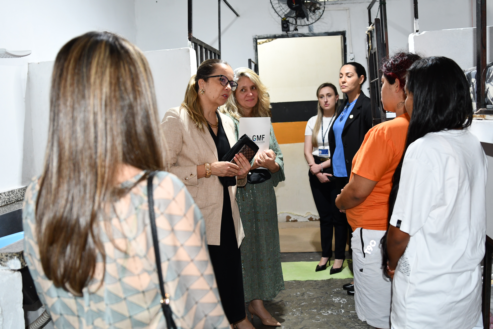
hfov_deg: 53.1
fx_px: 493
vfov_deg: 36.9
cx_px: 246
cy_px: 164
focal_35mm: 36
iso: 800
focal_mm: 24
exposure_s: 1/60
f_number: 2.8
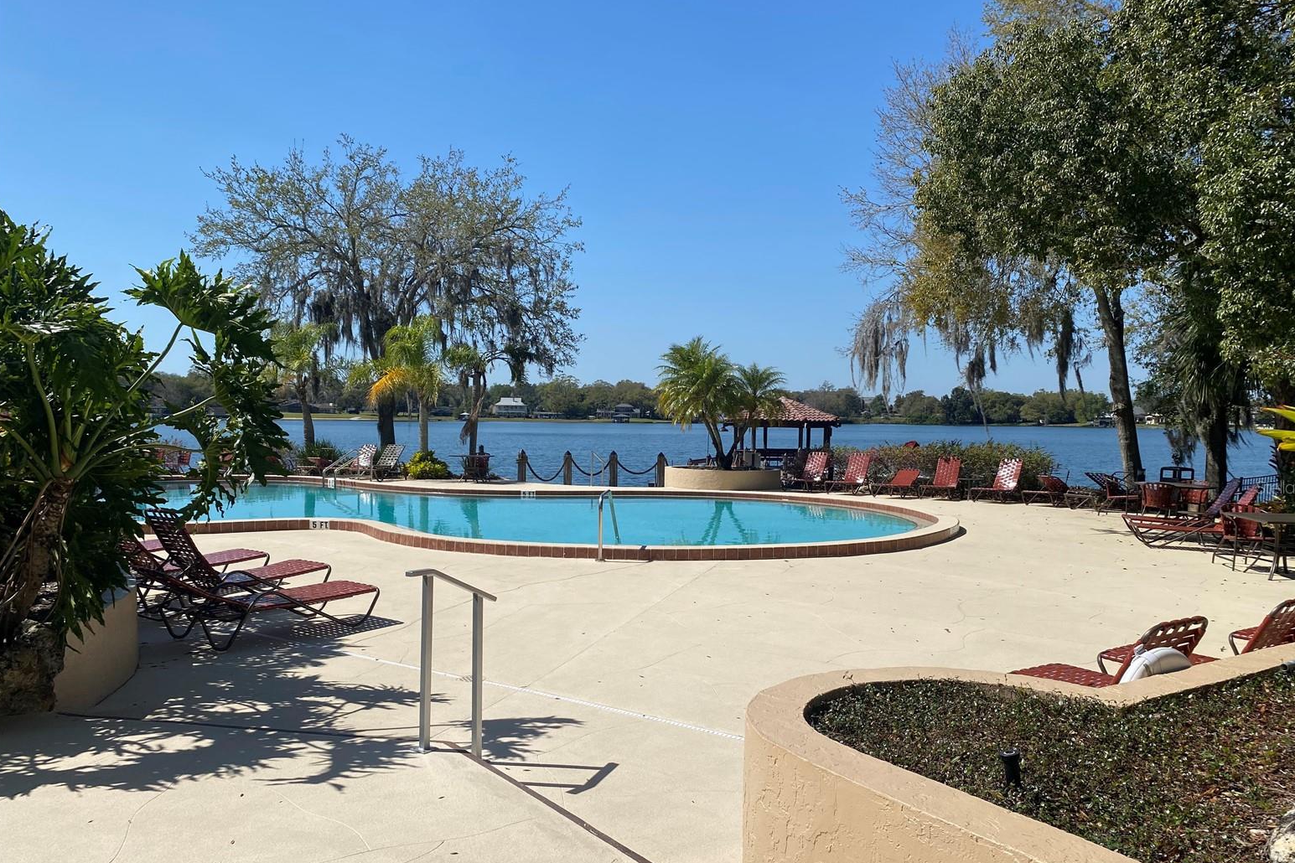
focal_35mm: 28
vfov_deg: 46.3
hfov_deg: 65.5
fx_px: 1007
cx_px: 665
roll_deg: -0.7
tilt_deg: -4.1
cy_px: 487
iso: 32
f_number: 1.8
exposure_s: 1/5236
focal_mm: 4.25
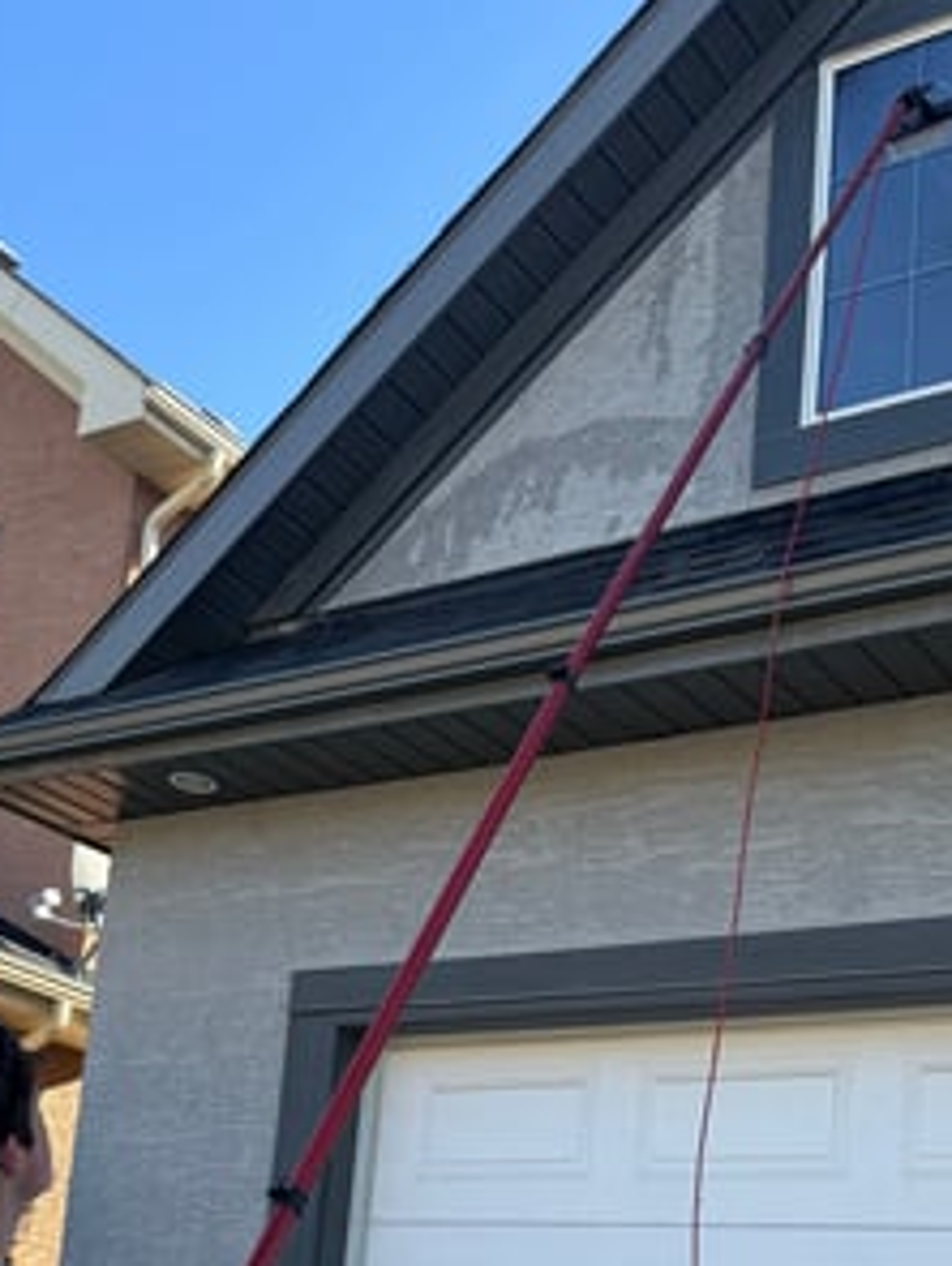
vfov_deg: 35.1
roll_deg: -6.4
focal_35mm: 52
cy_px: 1092
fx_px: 1903
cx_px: 347
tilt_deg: +10.5
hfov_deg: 28.0
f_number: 1.78
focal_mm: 6.76
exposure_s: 1/1010
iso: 80
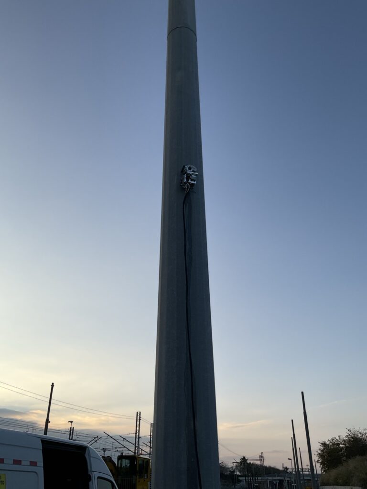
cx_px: 184
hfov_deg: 48.2
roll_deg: +0.7
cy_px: 244
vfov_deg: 61.7
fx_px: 410
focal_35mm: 29
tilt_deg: +32.0
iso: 16
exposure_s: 1/1279
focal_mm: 3
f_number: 1.8
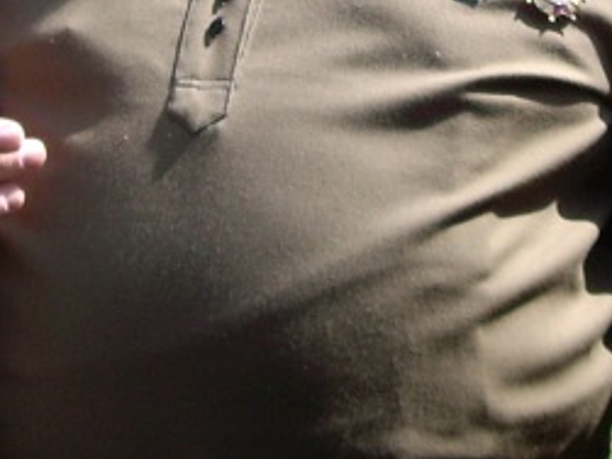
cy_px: -142
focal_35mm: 155
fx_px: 2739
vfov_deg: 9.4
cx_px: 366
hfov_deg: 12.7
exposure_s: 1/160
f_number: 4.3
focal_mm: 6.2
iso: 64
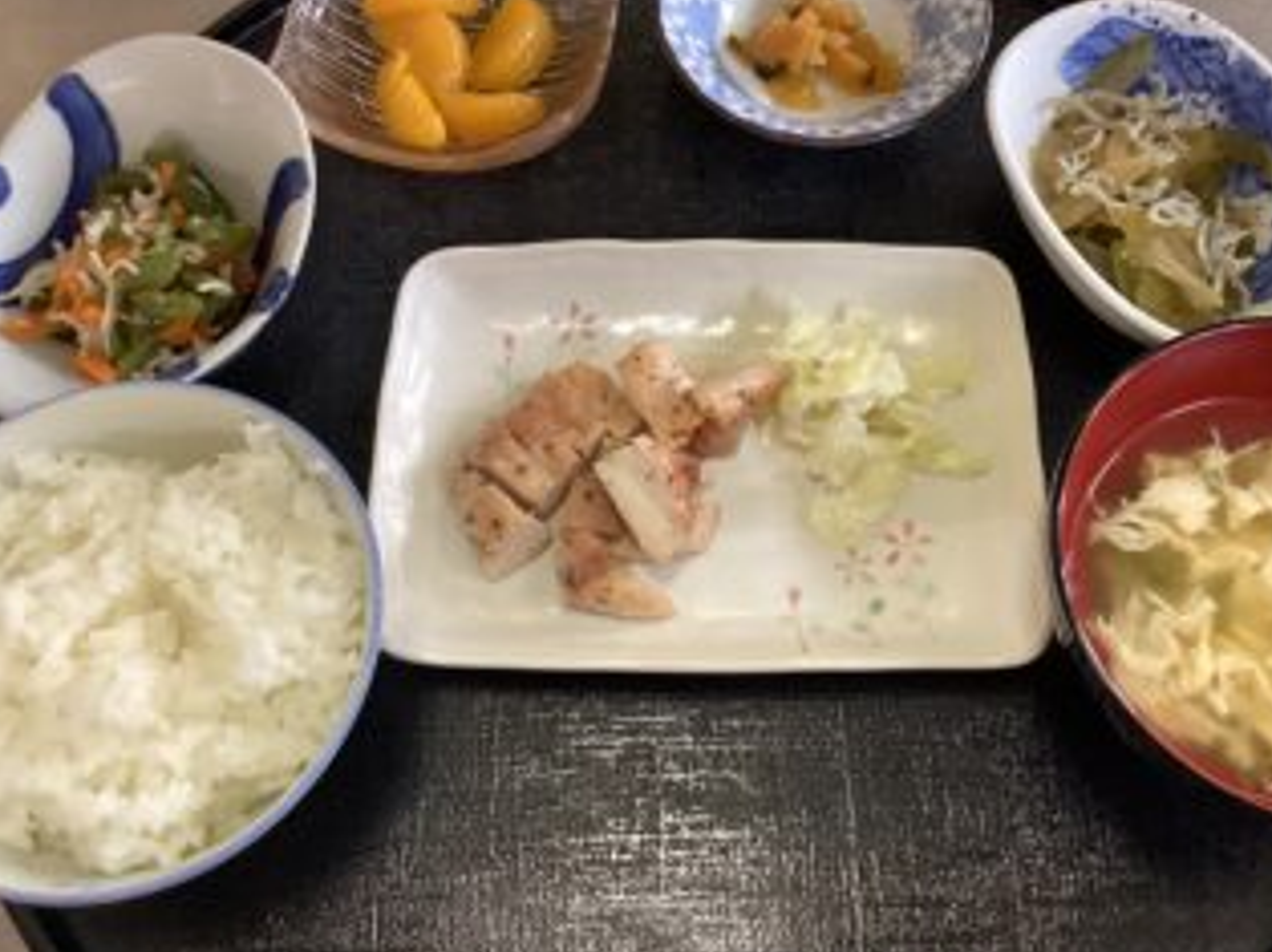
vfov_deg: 38.5
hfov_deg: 50.0
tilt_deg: -66.5
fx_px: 1359
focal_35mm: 37
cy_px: 407
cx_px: 719
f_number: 2.4
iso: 250
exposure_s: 1/60
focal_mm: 3.3
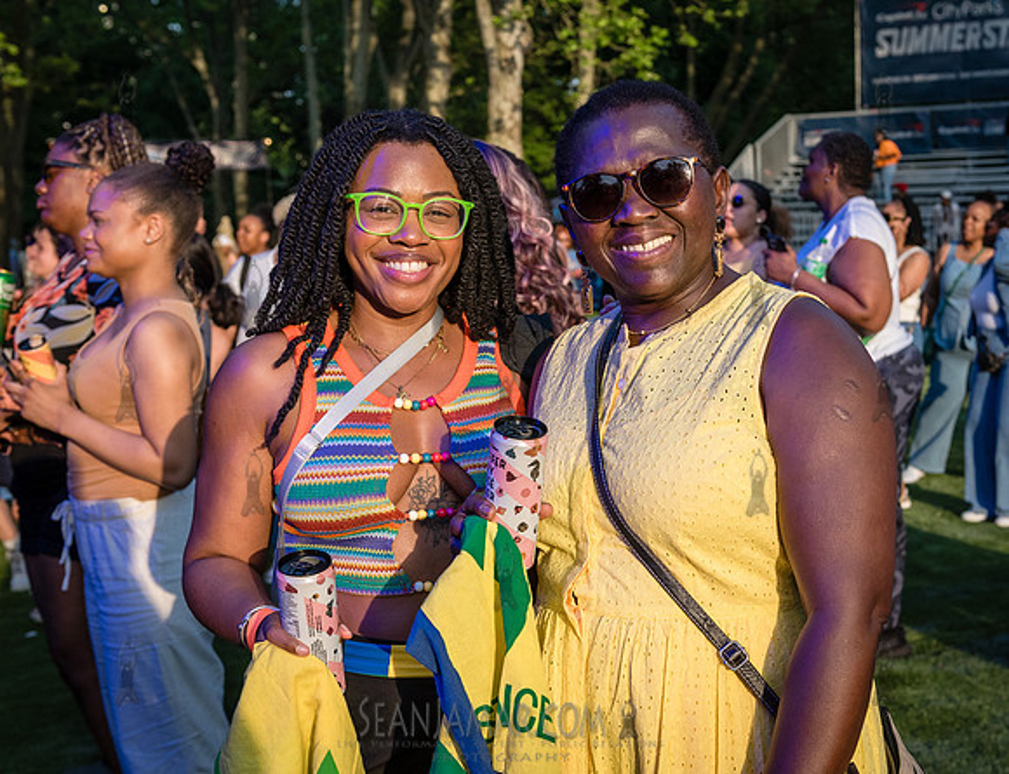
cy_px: 389
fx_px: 1479
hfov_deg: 37.5
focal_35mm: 50
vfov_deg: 29.3
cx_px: 604
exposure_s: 1/2000
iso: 1000
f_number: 4.5
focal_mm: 38
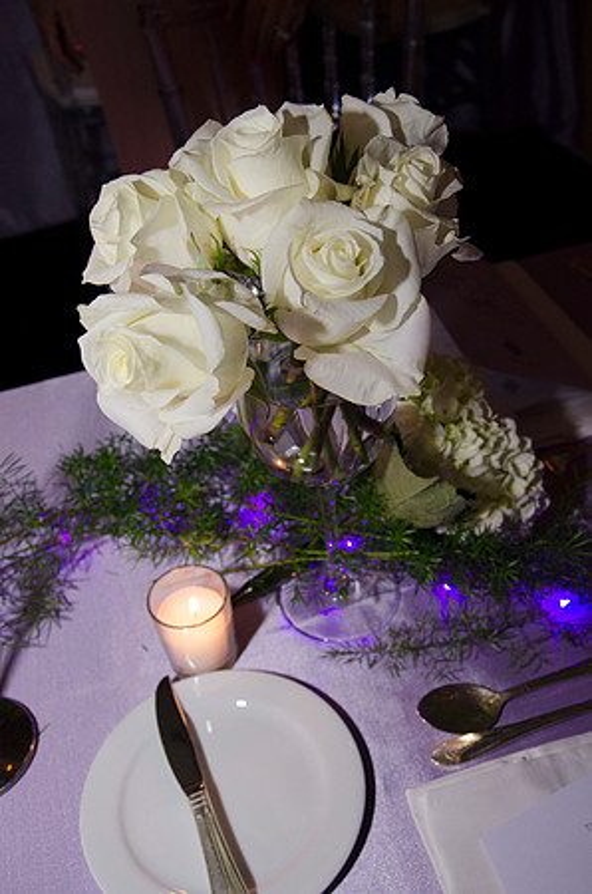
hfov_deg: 34.1
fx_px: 966
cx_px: 296
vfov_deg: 49.6
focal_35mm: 39
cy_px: 447
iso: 400
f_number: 5.6
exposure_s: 1/60
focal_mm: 26
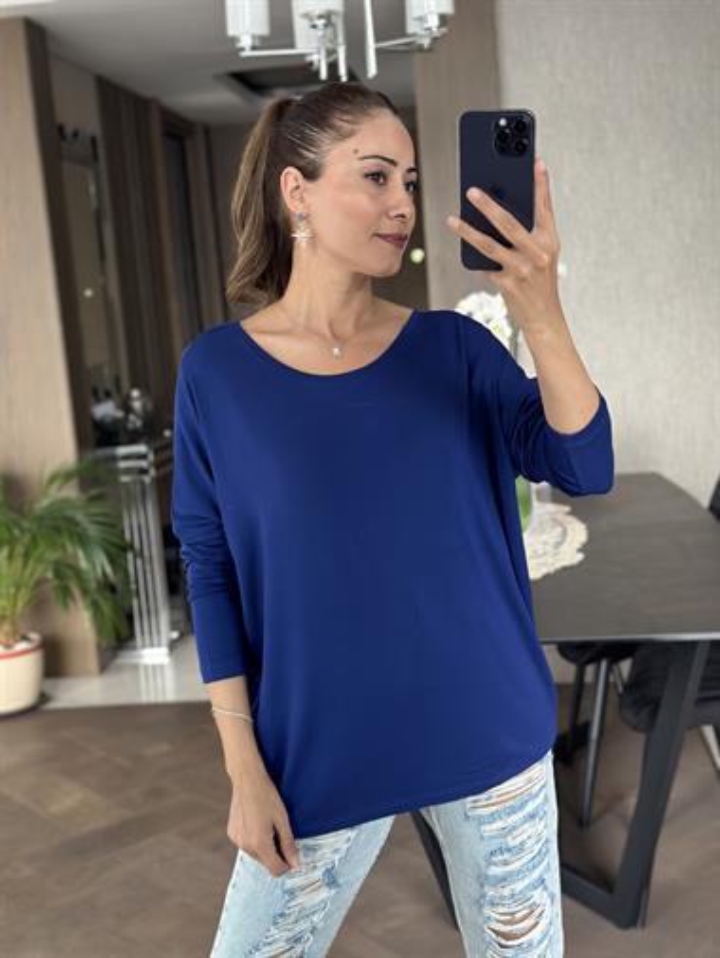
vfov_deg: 39.6
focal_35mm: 48
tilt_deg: -18.0
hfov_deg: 30.3
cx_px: 360
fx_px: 1330
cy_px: 479
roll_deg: +5.1
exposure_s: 1/60
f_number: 1.78
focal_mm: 6.86
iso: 320
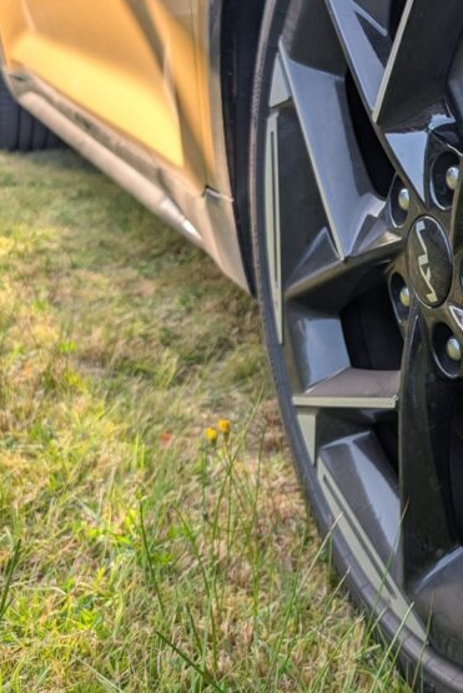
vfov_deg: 42.2
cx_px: 537
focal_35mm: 46
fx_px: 887
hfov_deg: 26.4
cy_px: 236
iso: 24
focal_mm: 6.9
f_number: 1.68
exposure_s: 1/319
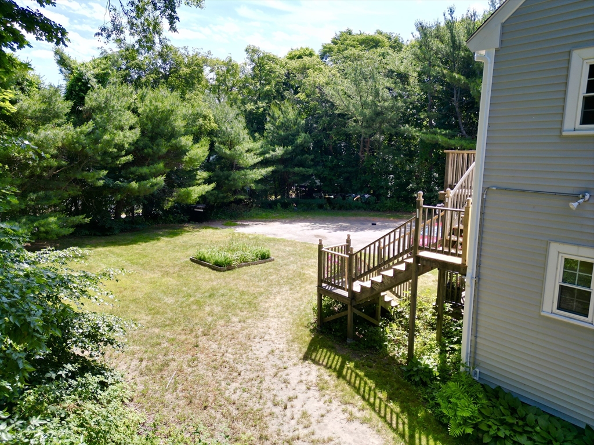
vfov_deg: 56.8
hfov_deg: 71.6
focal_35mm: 24
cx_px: 297
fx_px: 412
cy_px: 222
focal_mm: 6.72
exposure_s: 1/1250
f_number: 1.7
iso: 110
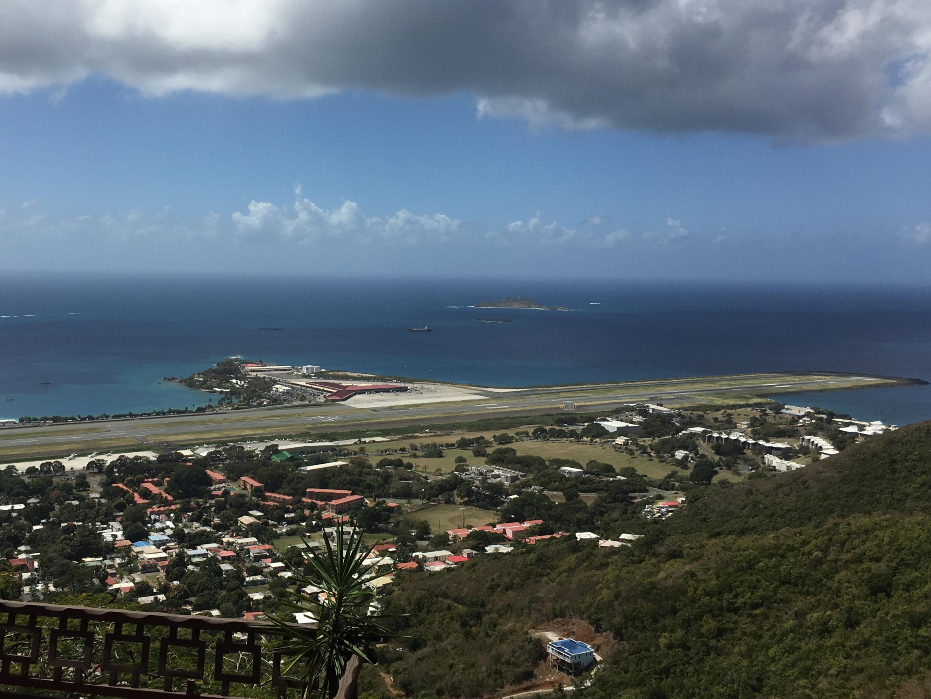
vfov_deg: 37.4
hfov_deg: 48.3
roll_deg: -0.8
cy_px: 250
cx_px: 324
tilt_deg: +0.1
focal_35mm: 38
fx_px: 1022
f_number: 2.2
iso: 25
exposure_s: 1/3497
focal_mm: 4.15
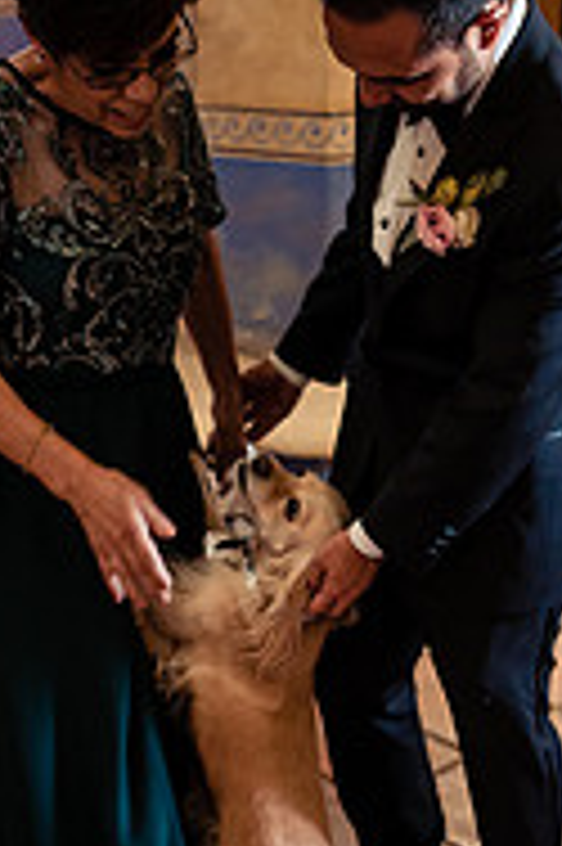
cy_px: 648
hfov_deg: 22.6
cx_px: 303
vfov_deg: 32.7
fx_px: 1407
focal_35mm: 60
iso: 800
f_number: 2
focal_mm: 25
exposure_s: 1/80
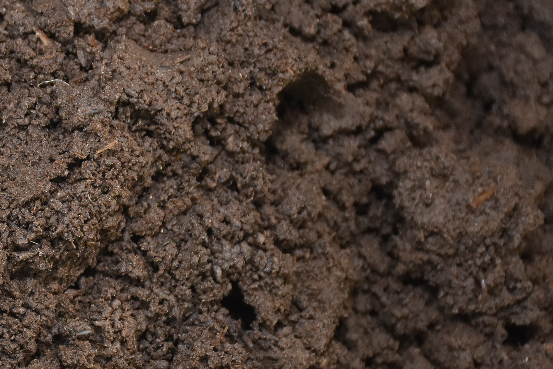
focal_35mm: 171
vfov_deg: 8.0
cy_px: 280
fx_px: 2627
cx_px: -88
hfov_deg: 11.8
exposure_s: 1/125
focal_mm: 48
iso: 800
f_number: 6.3
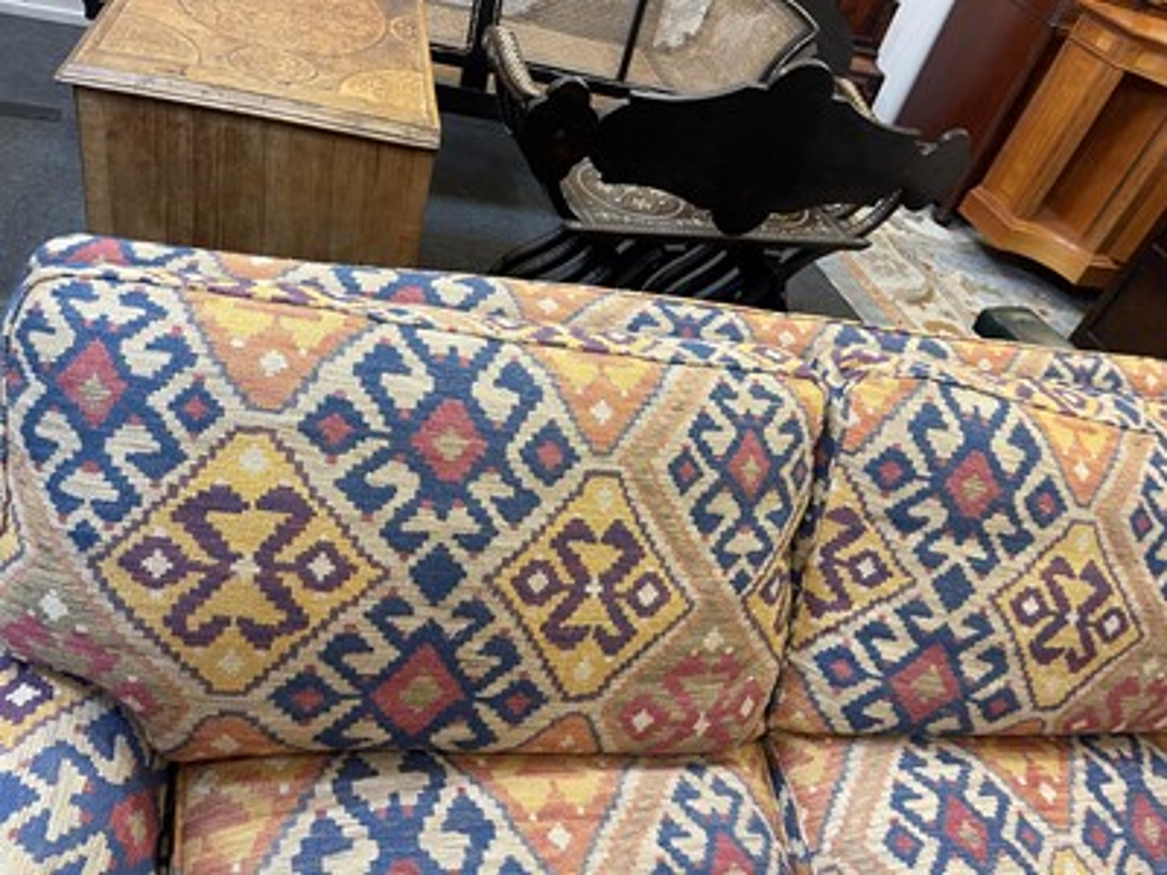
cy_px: 438
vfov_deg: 54.9
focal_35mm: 25
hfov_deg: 69.4
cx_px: 584
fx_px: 843
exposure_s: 1/50
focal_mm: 5.1
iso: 160
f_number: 1.6
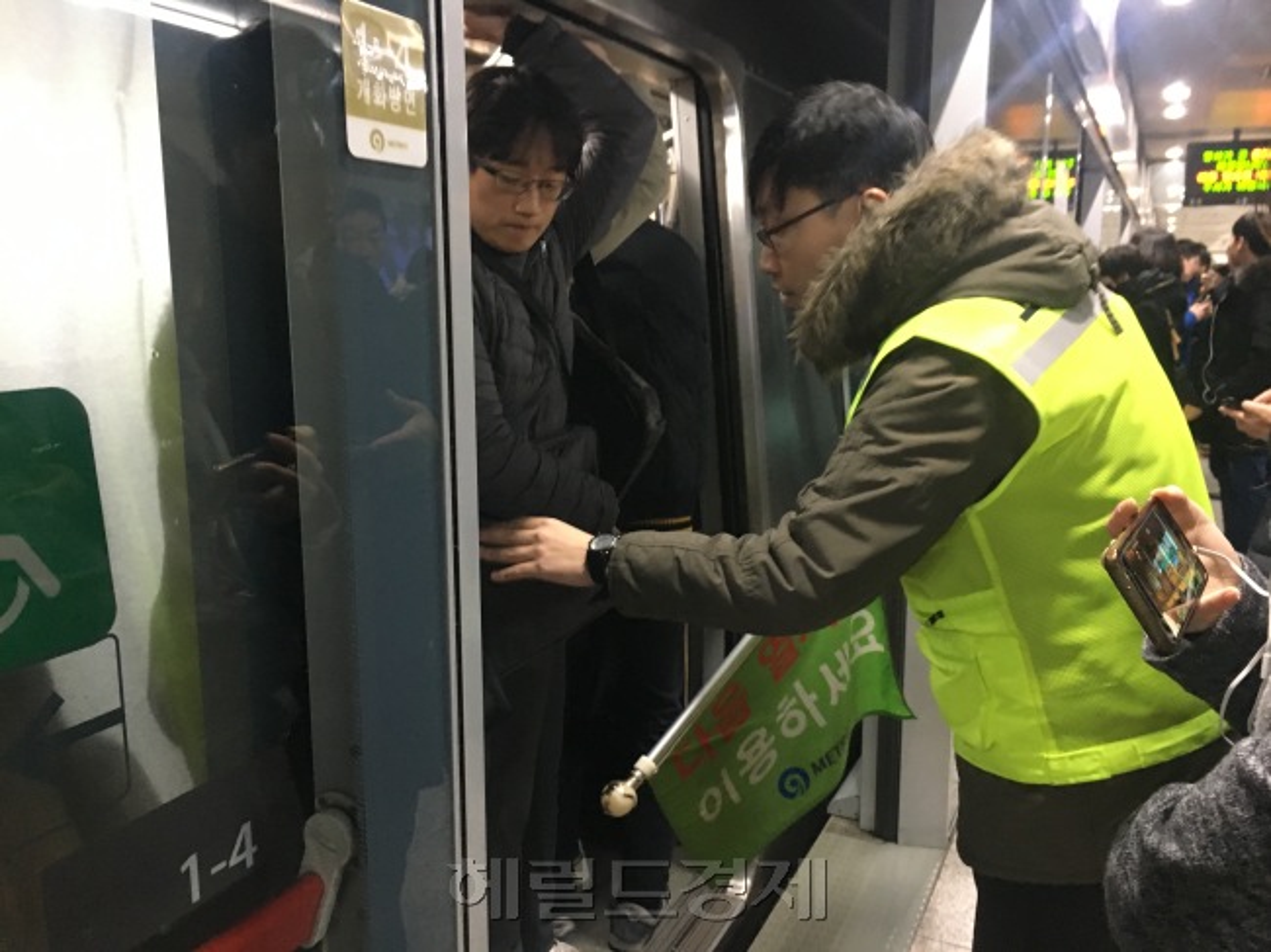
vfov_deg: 48.2
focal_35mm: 29
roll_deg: +1.4
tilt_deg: -7.7
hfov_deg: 61.7
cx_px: 636
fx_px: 1064
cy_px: 476
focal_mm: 4.15
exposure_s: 1/20
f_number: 2.2
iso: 200
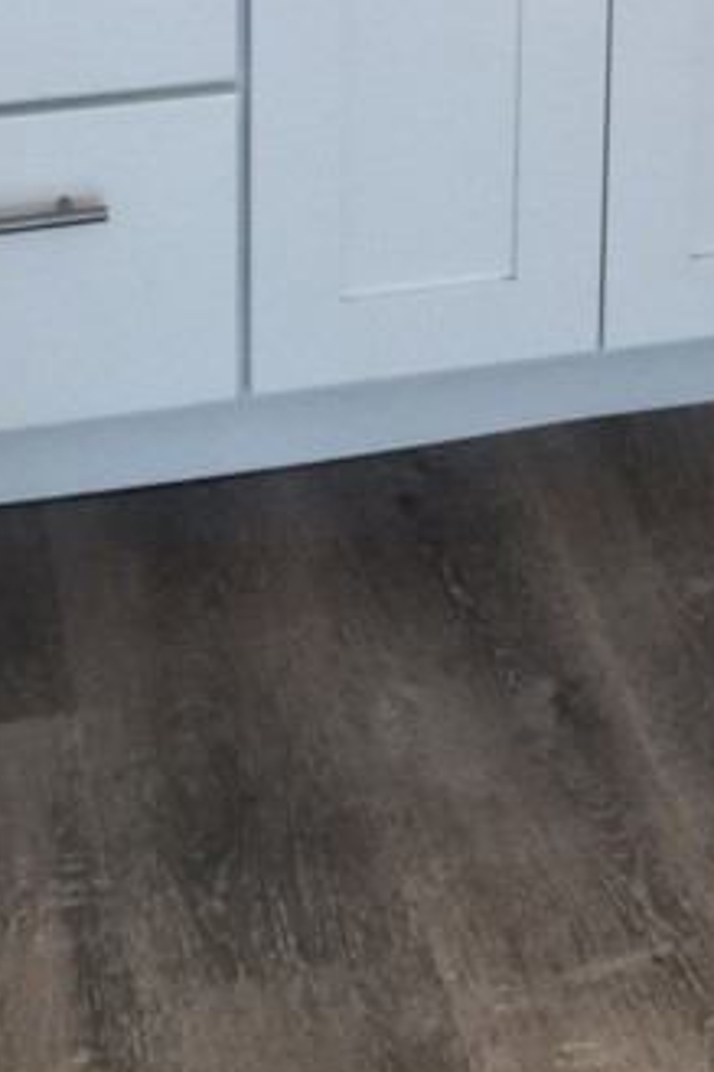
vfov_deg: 19.2
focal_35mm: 94
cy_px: -502
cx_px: 548
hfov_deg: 14.5
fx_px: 2799
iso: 64
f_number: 2.2
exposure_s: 1/15
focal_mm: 4.15
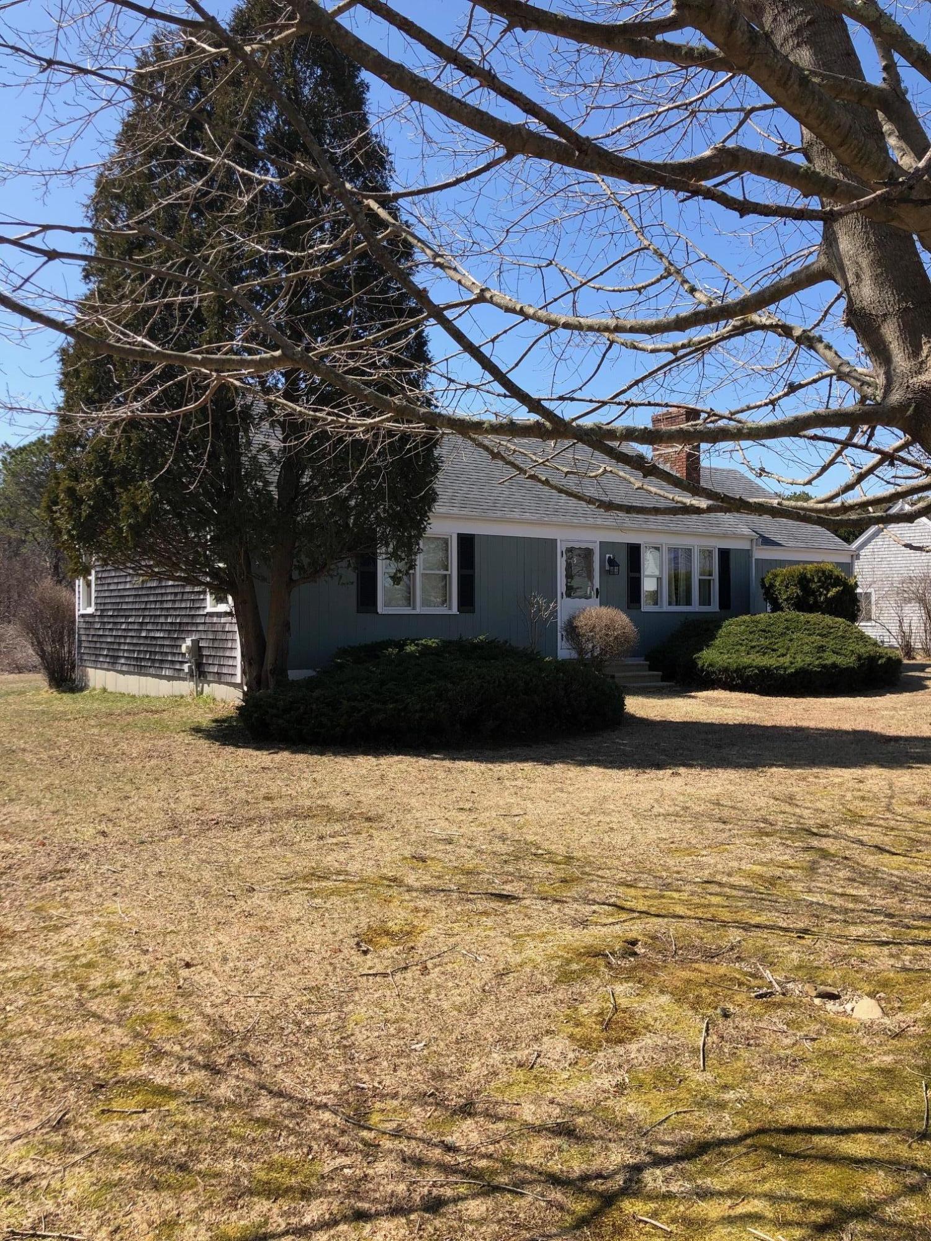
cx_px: 466
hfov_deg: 49.7
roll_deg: -0.1
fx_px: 1004
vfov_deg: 63.4
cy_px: 620
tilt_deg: +2.0
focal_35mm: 28
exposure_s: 1/1200
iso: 20
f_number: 1.8
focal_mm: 4
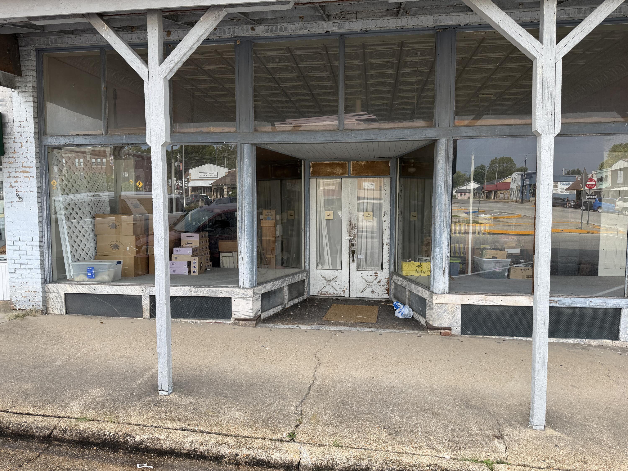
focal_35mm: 24
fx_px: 435
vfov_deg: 56.8
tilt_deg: -3.7
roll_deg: -0.5
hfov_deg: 71.6
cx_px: 314
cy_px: 236
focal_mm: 6.76
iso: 80
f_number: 1.78
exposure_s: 1/909
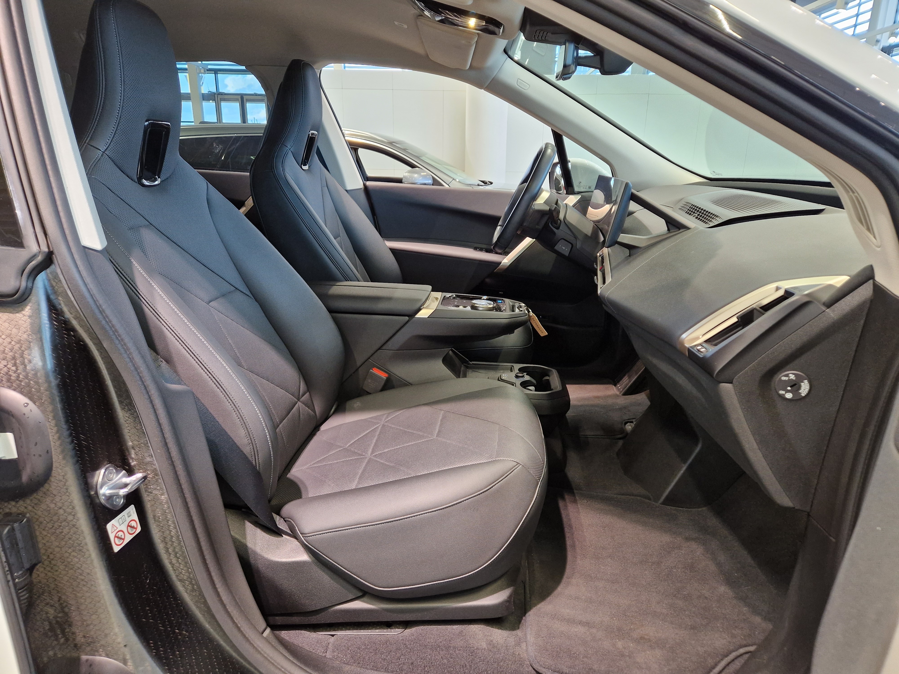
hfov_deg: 73.9
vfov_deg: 58.9
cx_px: 450
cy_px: 337
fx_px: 597
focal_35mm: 23
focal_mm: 5.4
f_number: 1.8
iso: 200
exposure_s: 1/100
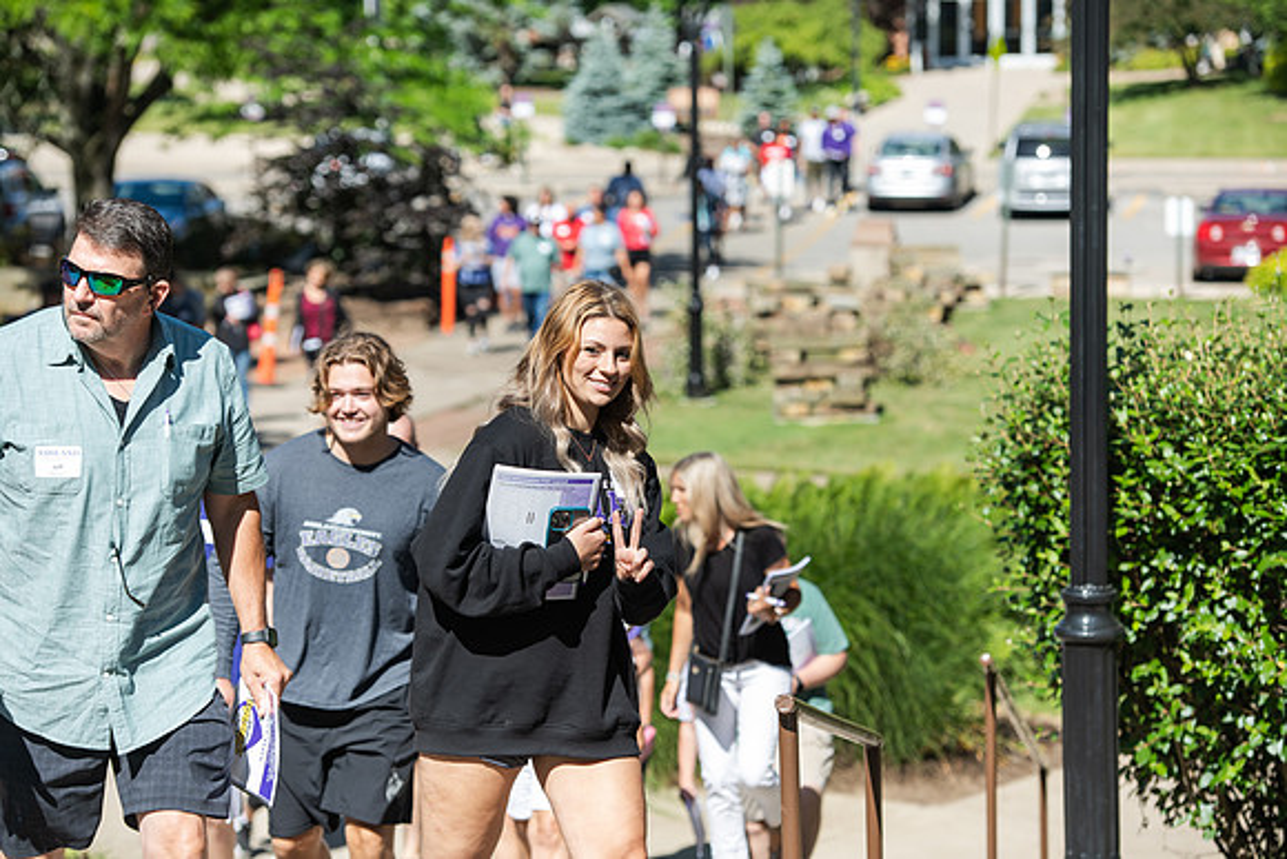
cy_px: 430
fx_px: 4005
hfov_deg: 18.3
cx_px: 644
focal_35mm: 112
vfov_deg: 12.2
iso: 100
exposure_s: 1/640
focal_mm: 112
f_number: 4
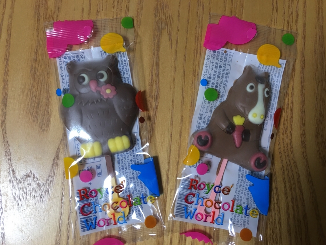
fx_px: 273
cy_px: 122
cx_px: 163
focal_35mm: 29
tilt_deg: -84.6
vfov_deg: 48.2
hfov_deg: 61.7
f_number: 2.2
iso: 32
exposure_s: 1/15
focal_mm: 4.15
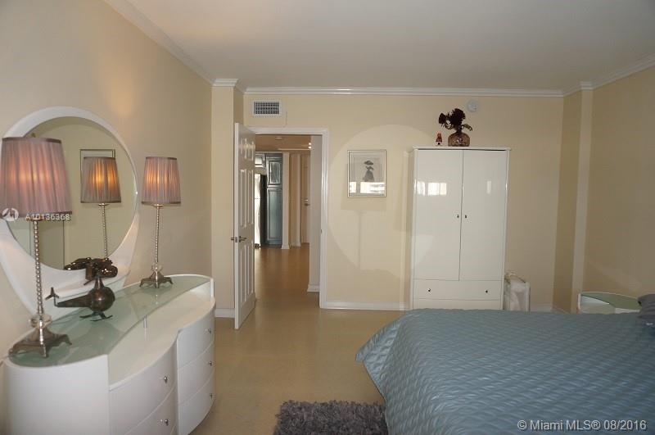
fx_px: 436
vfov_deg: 53.0
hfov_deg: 73.8
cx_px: 328
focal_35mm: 24
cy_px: 218
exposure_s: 1/60
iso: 250
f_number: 4
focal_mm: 16
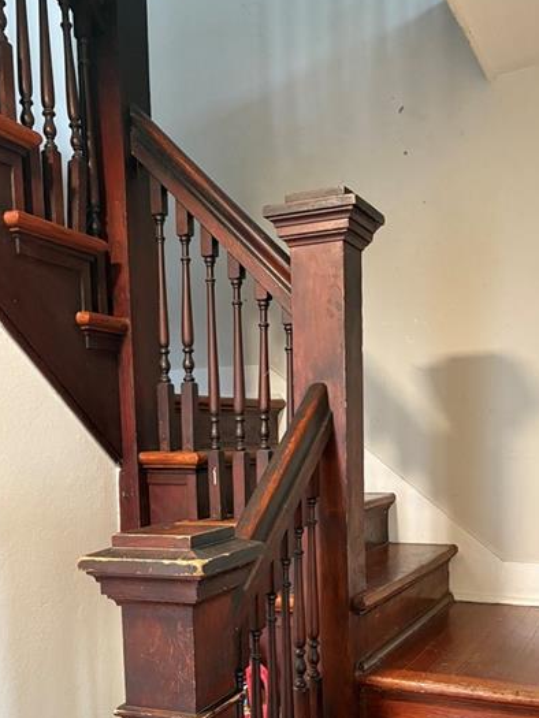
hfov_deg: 37.7
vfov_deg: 47.7
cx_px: 294
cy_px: 507
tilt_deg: -4.8
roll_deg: +1.5
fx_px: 789
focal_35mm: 38
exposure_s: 1/40
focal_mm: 5.96
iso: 500
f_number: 1.6
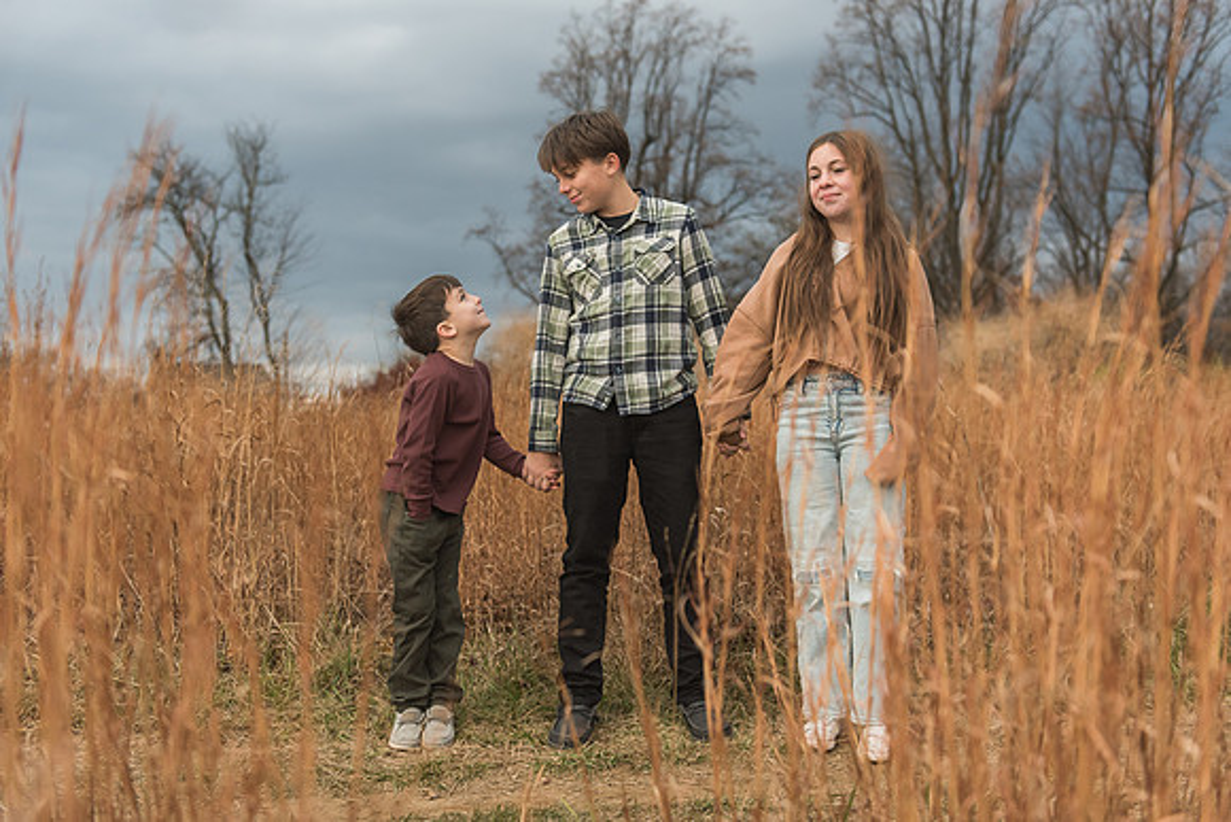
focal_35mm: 42
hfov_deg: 46.3
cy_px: 391
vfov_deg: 31.8
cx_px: 617
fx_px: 1439
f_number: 3.2
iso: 800
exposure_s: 1/1600
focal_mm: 40
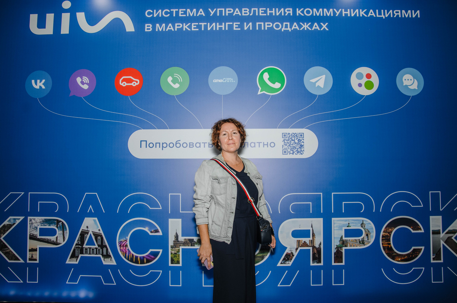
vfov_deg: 47.7
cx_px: 228
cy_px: 152
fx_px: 342
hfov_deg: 67.5
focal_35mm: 27
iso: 125
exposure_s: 1/160
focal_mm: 18
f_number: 4.5
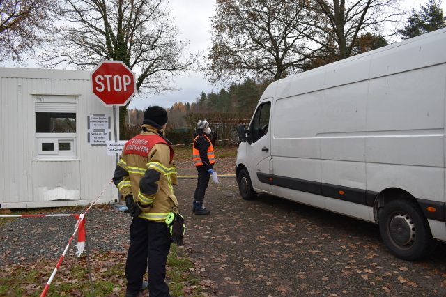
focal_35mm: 30
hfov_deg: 62.0
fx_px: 371
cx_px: 223
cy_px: 148
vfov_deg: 43.6
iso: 400
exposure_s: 1/125
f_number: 5.6
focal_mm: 20
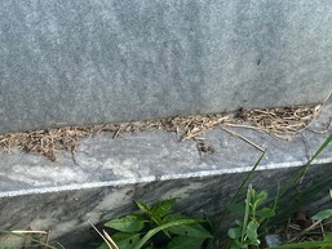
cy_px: -89
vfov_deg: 17.0
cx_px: 43
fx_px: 777
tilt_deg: -46.4
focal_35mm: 81
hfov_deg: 23.6
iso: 32
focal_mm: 4.25
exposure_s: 1/810
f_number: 1.8
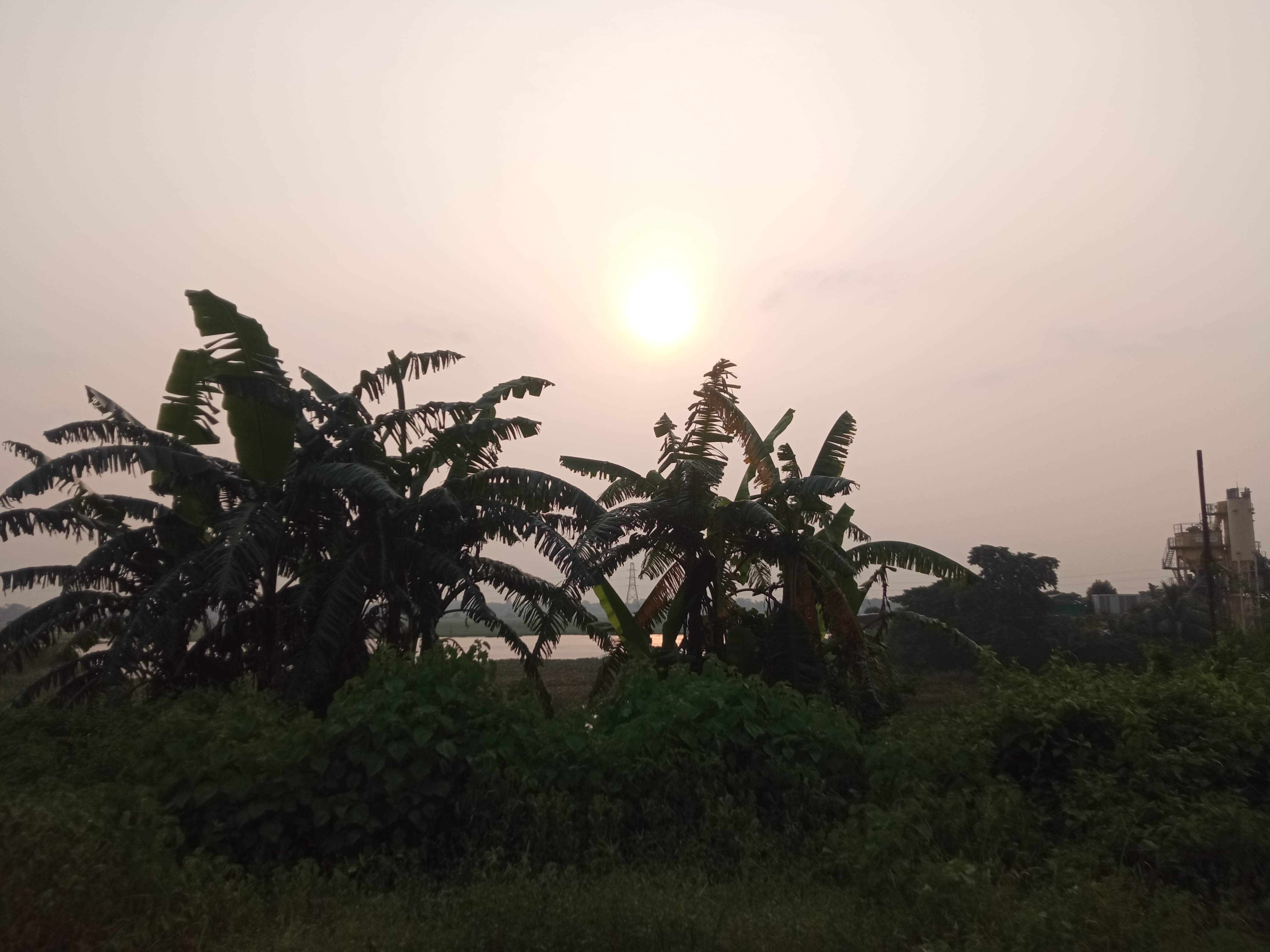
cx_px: 635
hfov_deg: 65.3
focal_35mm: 27
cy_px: 476
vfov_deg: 51.4
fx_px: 991
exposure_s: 1/1233
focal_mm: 3.79
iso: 111
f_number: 2.2
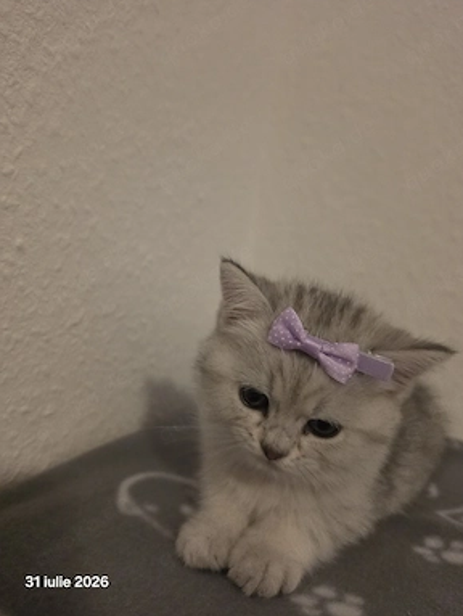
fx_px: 427
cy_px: 298
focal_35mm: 24
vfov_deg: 71.5
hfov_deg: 56.9
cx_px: 240
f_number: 1.4
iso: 1000
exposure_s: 1/101
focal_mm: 6.5
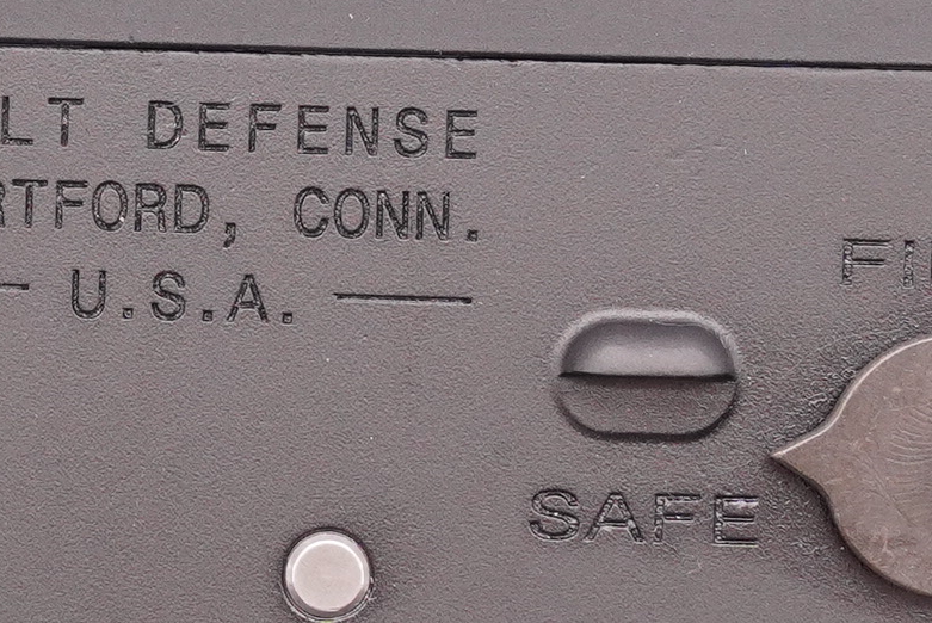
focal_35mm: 342
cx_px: 73
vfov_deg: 4.0
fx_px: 8860
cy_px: 70
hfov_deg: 6.0
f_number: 5.6
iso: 1000
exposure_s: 1/125
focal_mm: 42
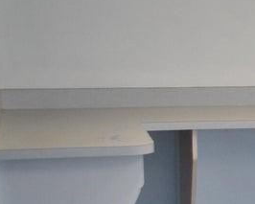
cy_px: 193
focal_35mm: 146
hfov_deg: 11.1
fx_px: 1102
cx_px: 616
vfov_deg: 10.5
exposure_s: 1/100
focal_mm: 18
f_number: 5
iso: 200
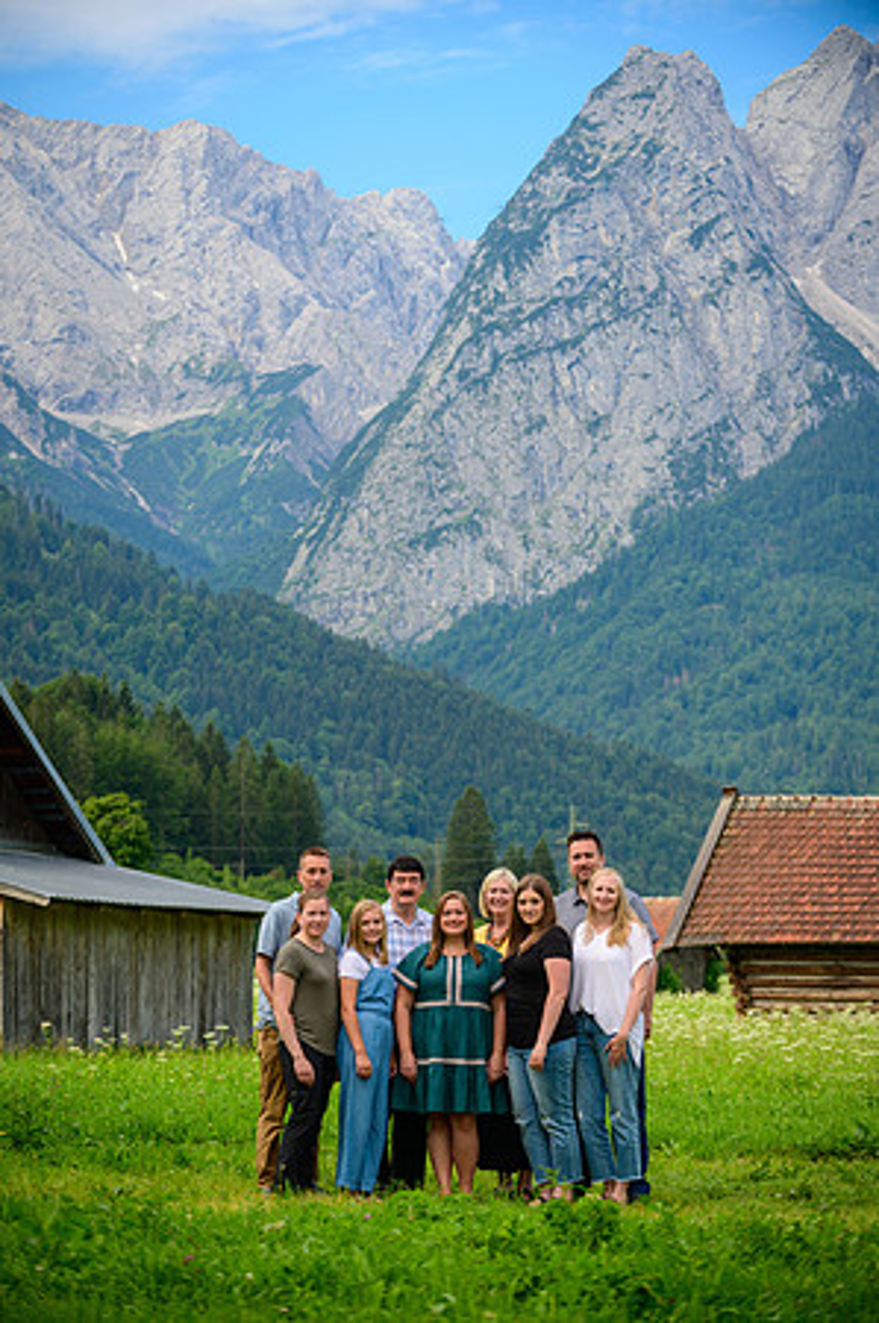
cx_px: 440
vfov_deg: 21.5
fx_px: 3487
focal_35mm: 95
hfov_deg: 14.4
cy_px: 662
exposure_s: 1/800
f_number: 4
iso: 125
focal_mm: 95
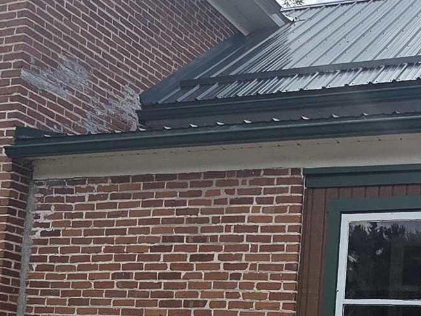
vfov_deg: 22.8
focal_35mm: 61
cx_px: 357
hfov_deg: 30.6
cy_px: 336
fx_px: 742
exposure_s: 1/2410
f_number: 2.2
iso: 50
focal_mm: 2.2
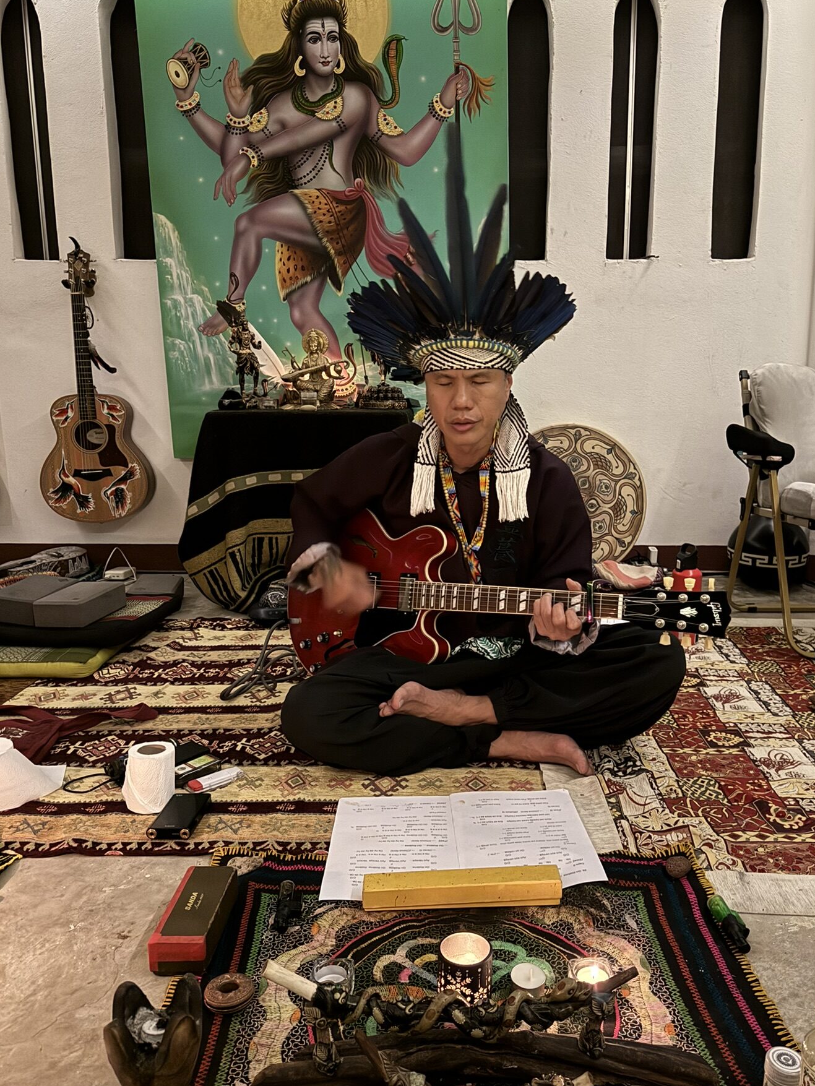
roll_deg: -1.3
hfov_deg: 49.6
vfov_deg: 63.4
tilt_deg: -10.9
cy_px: 548
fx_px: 879
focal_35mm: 28
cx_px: 465
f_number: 1.78
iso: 1600
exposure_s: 1/25
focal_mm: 6.76
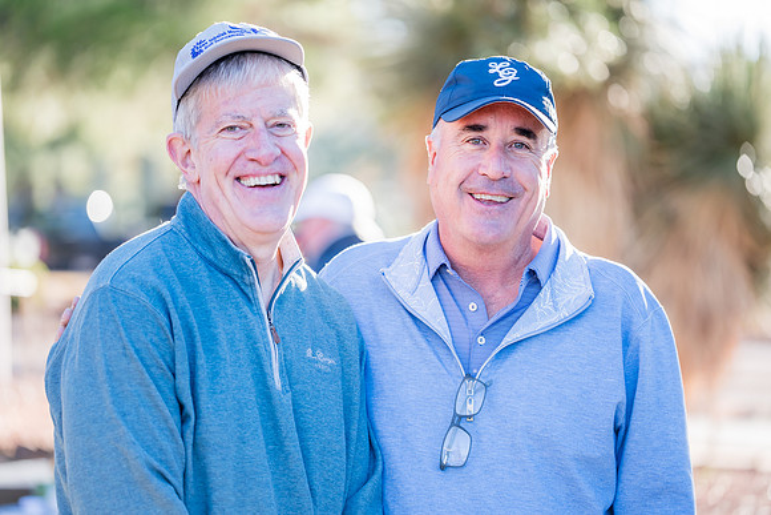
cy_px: 258
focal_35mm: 137
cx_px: 386
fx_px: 2937
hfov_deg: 15.0
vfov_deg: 10.0
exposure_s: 1/500
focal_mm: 137.1
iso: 400
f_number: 2.8
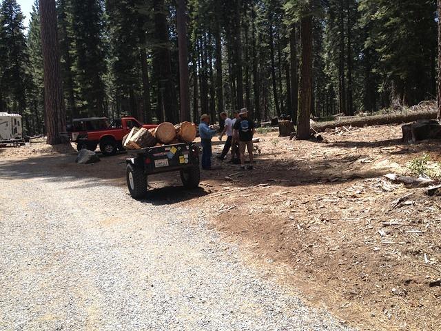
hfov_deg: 52.6
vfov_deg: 40.7
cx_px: 220
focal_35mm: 35
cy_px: 166
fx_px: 446
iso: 50
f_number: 2.4
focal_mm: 4.28
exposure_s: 1/681
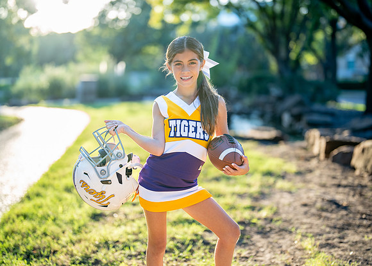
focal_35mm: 56
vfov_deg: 25.4
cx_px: 179
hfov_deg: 35.0
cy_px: 127
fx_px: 589
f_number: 1.2
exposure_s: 1/800
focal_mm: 50
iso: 250
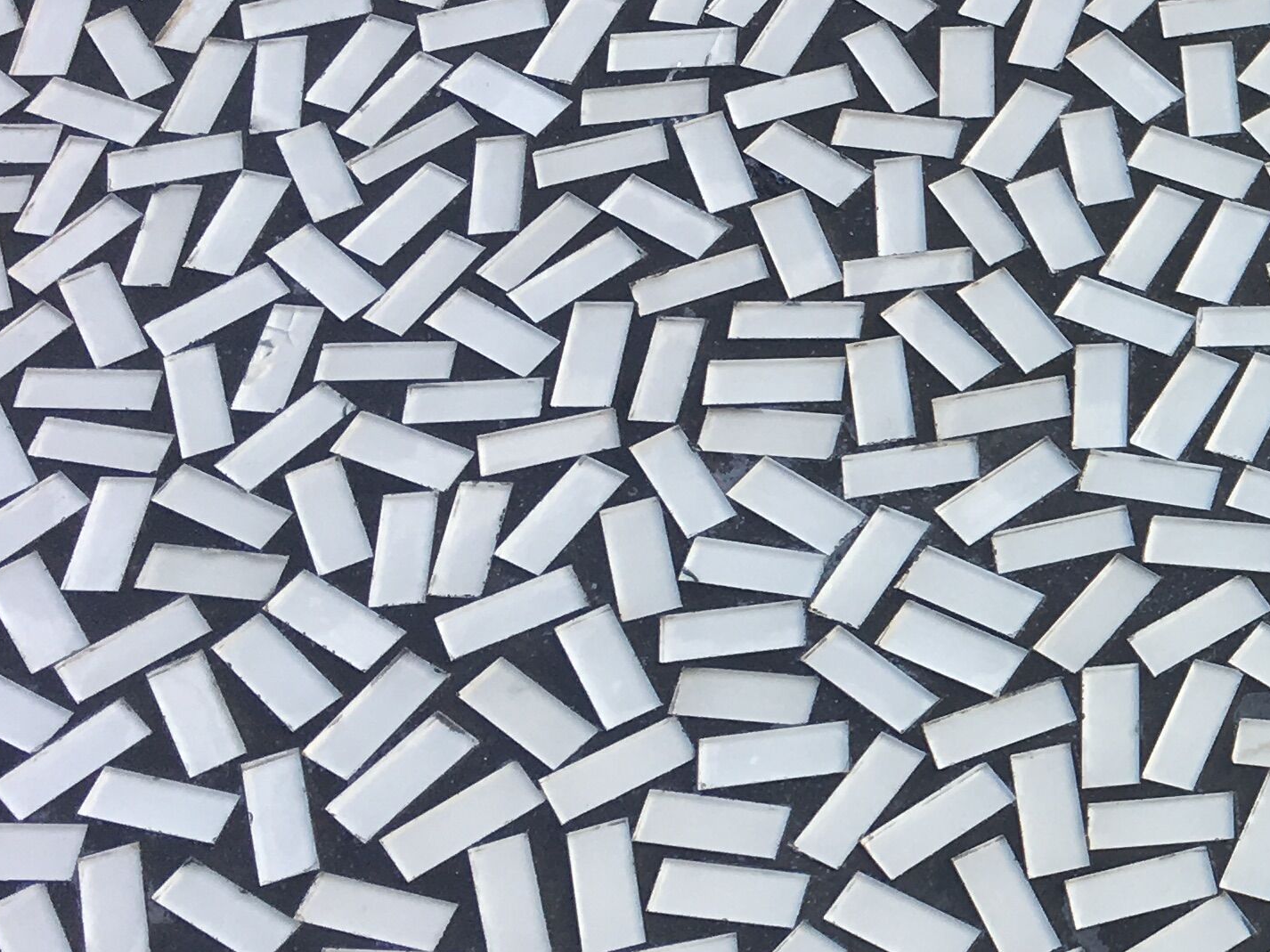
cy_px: 618
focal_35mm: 82
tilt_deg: -58.5
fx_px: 3008
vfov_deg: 17.9
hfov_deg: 21.0
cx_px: 1773
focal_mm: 4.15
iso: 25
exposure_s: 1/405
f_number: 2.2
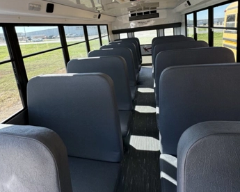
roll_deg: +7.4
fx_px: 135
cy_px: 52
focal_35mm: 19
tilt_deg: -7.3
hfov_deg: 83.2
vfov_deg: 67.2
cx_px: 115
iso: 64
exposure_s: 1/99
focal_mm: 2.22
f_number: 2.2
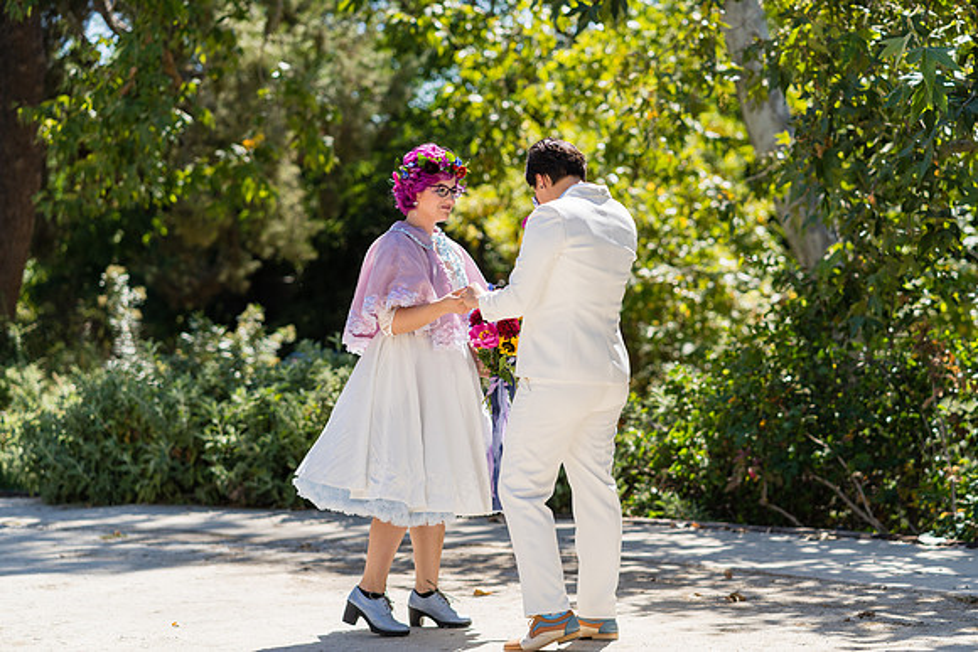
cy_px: 326
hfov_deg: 23.9
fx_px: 2310
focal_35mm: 85
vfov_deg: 16.1
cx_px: 489
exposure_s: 1/800
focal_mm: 85
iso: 100
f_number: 2.8
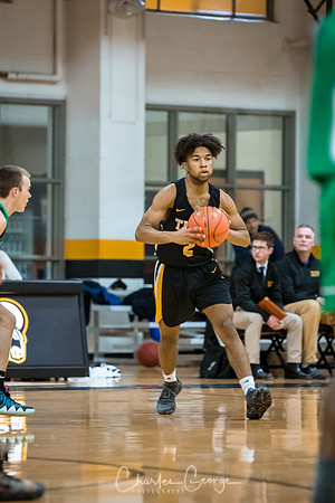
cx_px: 168
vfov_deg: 8.6
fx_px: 3350
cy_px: 252
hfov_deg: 5.7
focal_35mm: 240
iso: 3200
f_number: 2.8
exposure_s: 1/400
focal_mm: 160
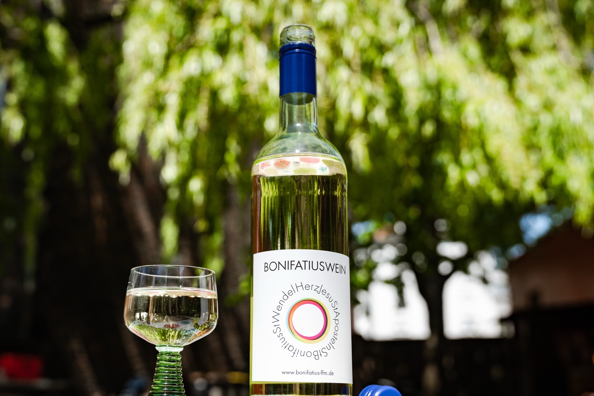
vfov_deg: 29.9
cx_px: 248
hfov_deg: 43.5
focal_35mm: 45
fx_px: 742
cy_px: 211
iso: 200
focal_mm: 36
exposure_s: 1/1000
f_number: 4
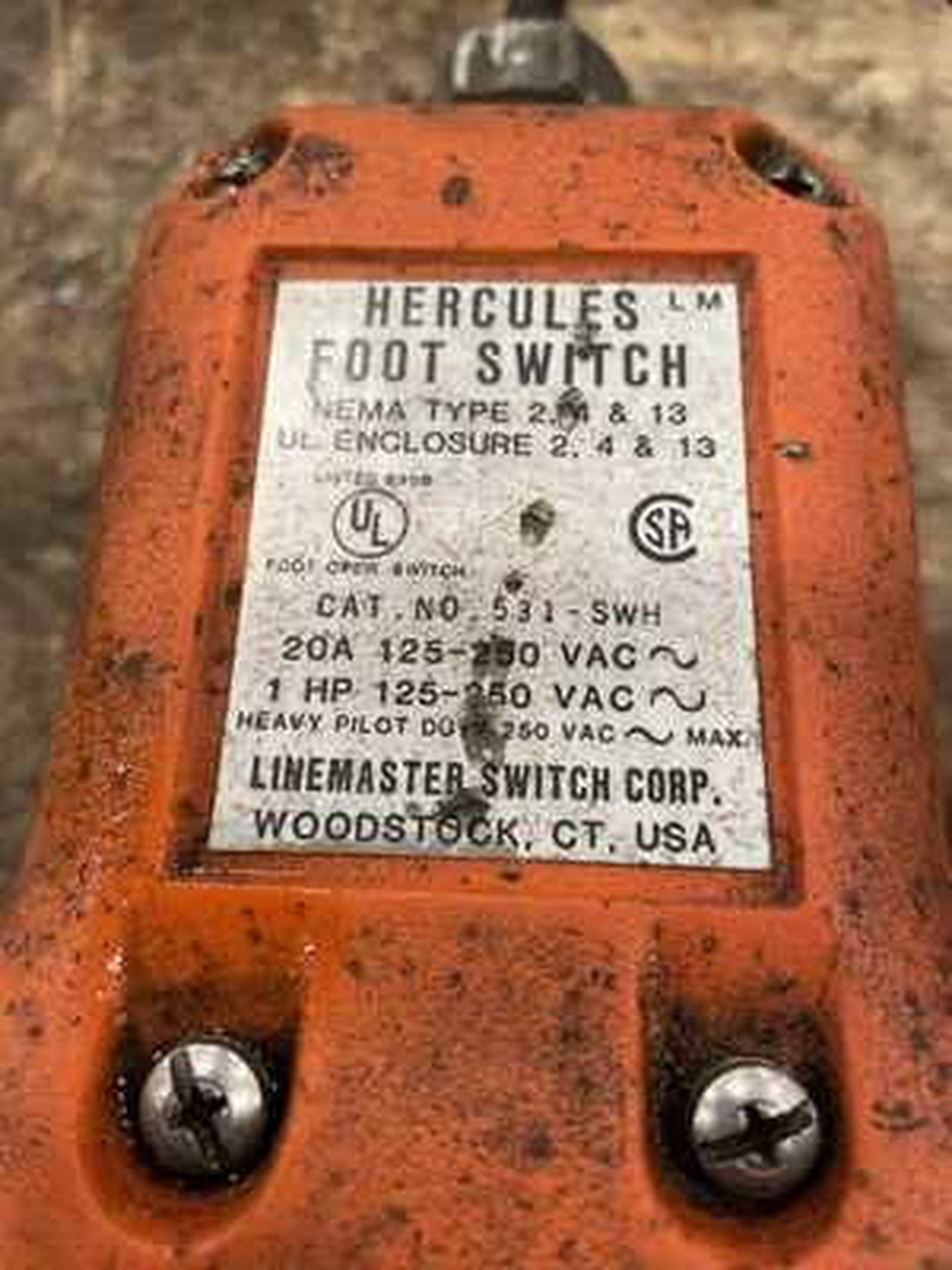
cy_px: 635
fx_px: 953
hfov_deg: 53.1
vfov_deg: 67.3
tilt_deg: -80.9
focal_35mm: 26
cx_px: 476
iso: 200
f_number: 1.6
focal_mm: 4.2
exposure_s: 1/60
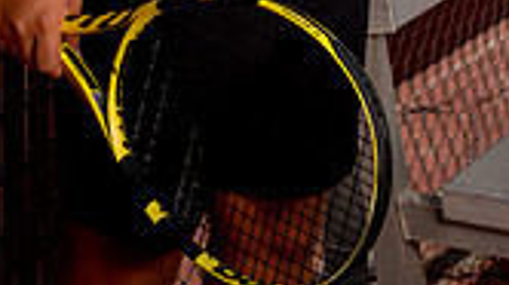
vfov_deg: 6.4
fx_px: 2454
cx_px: 199
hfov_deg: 11.8
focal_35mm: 182
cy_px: -349
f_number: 7.1
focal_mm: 64
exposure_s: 1/250
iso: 50
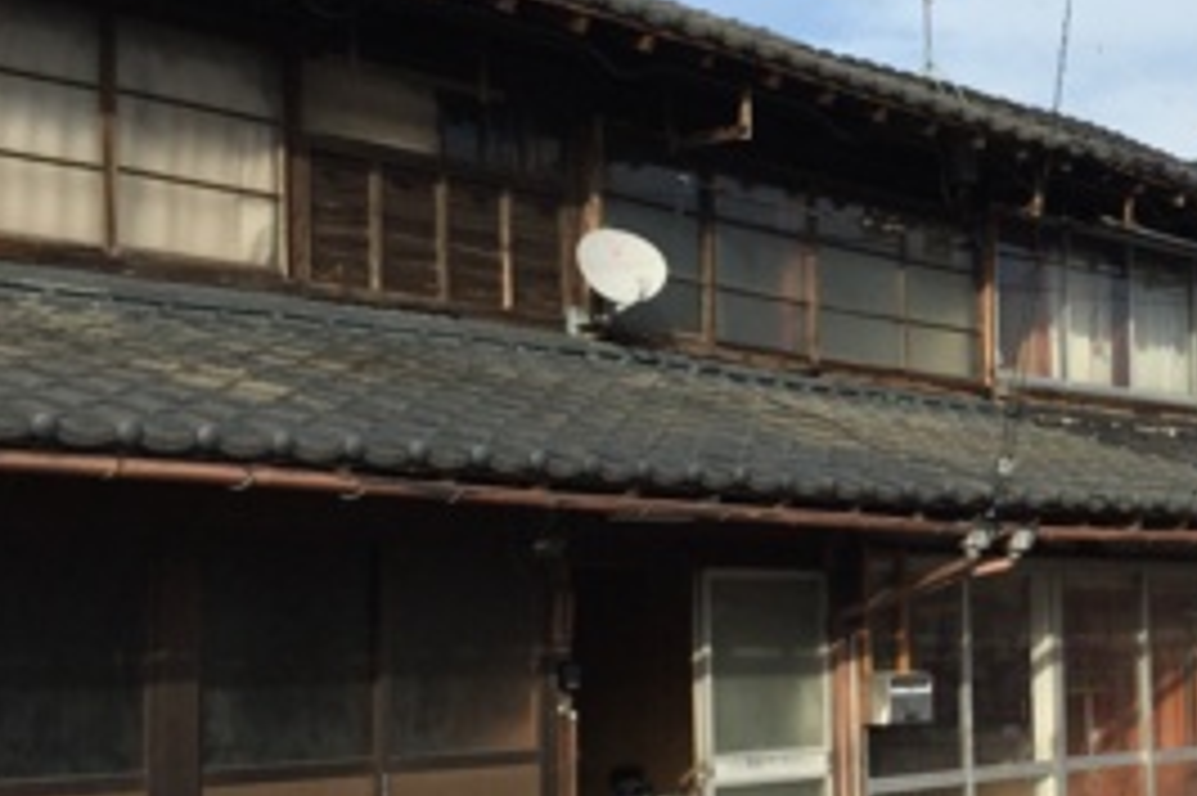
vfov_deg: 20.0
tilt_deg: +3.3
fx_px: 2260
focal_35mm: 68
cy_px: 490
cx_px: 1174
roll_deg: +1.2
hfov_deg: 28.0
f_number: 2.2
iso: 32
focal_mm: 4.15
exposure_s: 1/2475
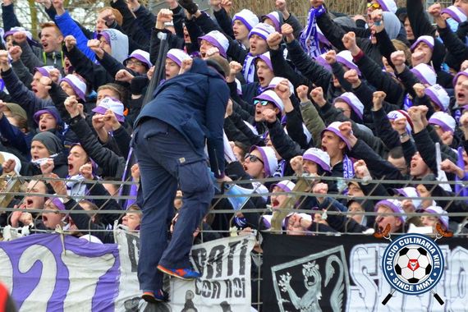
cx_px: 234
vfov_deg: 4.6
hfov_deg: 6.9
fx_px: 3900
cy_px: 156
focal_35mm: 300
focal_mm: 200
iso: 1250
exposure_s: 1/1250
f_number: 5
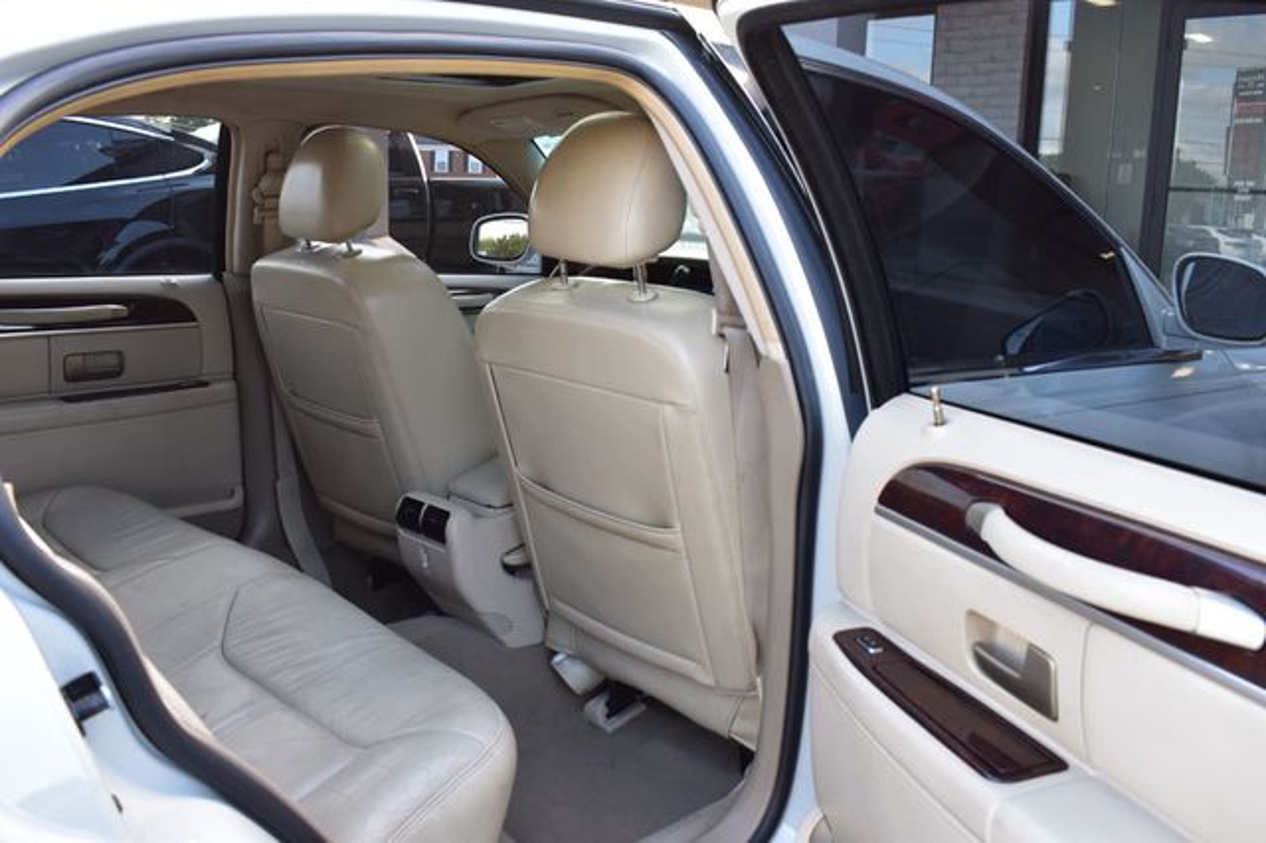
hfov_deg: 57.2
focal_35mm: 33
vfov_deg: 39.9
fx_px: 1160
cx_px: 633
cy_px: 422
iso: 400
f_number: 8
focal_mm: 22
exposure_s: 1/50
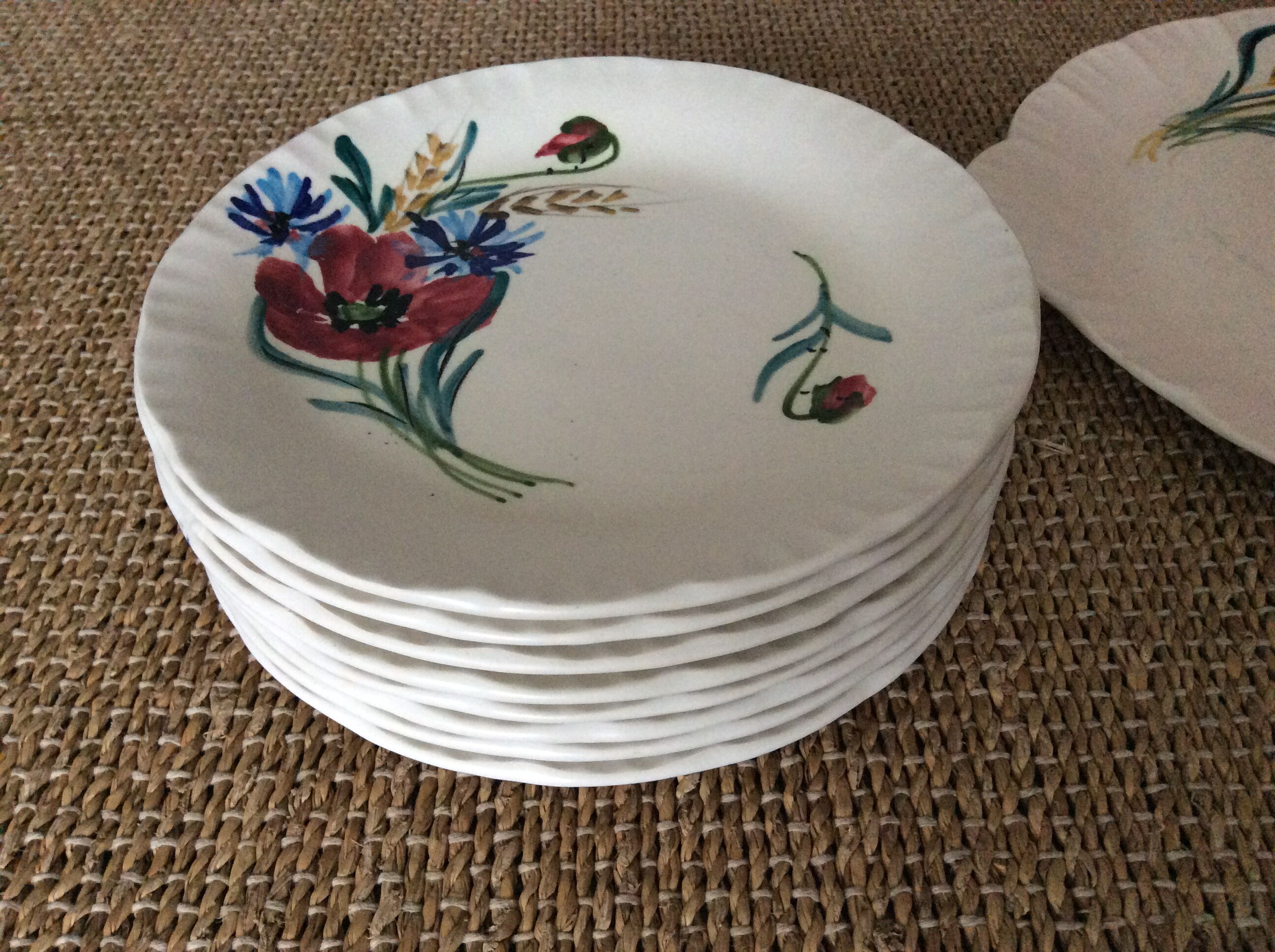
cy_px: 476
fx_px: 1177
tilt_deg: -45.4
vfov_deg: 44.1
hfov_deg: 56.9
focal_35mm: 32
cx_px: 638
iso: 250
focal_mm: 3.3
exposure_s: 1/25
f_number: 2.4
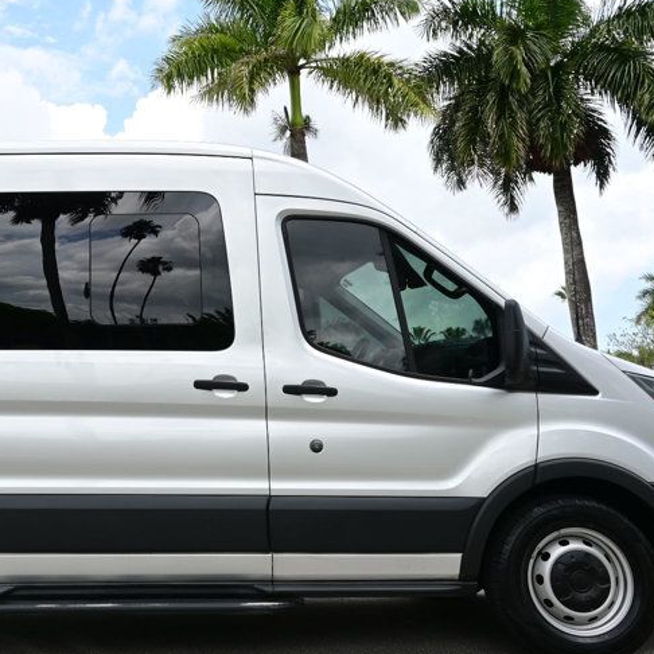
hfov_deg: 37.3
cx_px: 102
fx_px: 919
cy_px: 268
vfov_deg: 39.0
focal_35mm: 43
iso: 100
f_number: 7.1
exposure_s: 1/200
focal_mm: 16
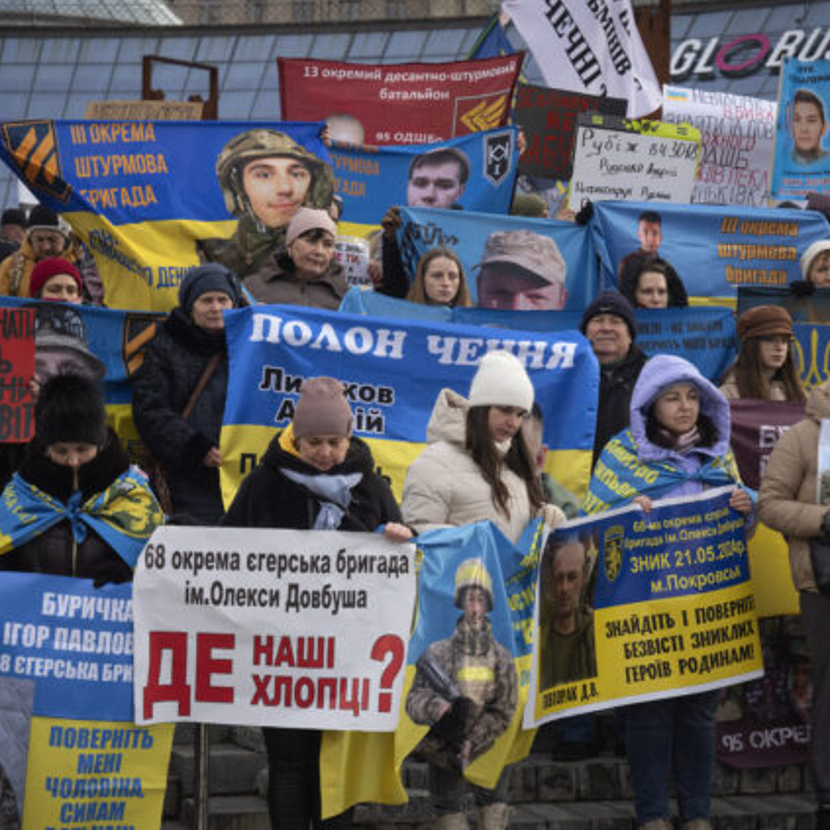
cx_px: 394
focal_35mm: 108
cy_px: 453
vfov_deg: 16.1
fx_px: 2930
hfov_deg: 16.1
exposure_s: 1/1000
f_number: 6.3
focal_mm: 70
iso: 1000
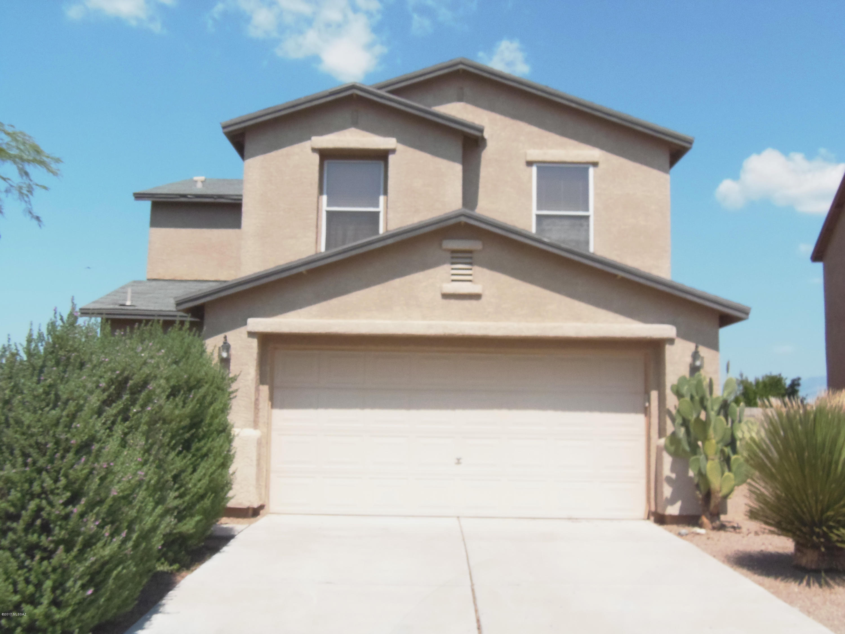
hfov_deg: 52.6
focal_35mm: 35
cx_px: 422
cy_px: 317
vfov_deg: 40.7
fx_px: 854
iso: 400
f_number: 6.3
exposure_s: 1/1250
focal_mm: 6.5
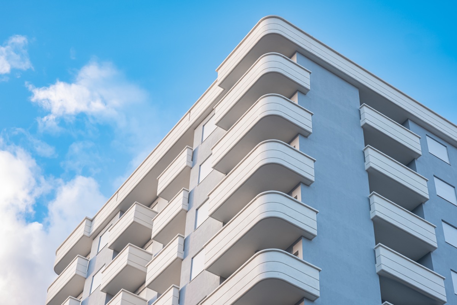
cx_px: 228
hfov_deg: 32.4
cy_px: 152
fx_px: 787
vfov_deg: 21.9
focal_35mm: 62
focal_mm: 41.1
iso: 250
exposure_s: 1/125
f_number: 4
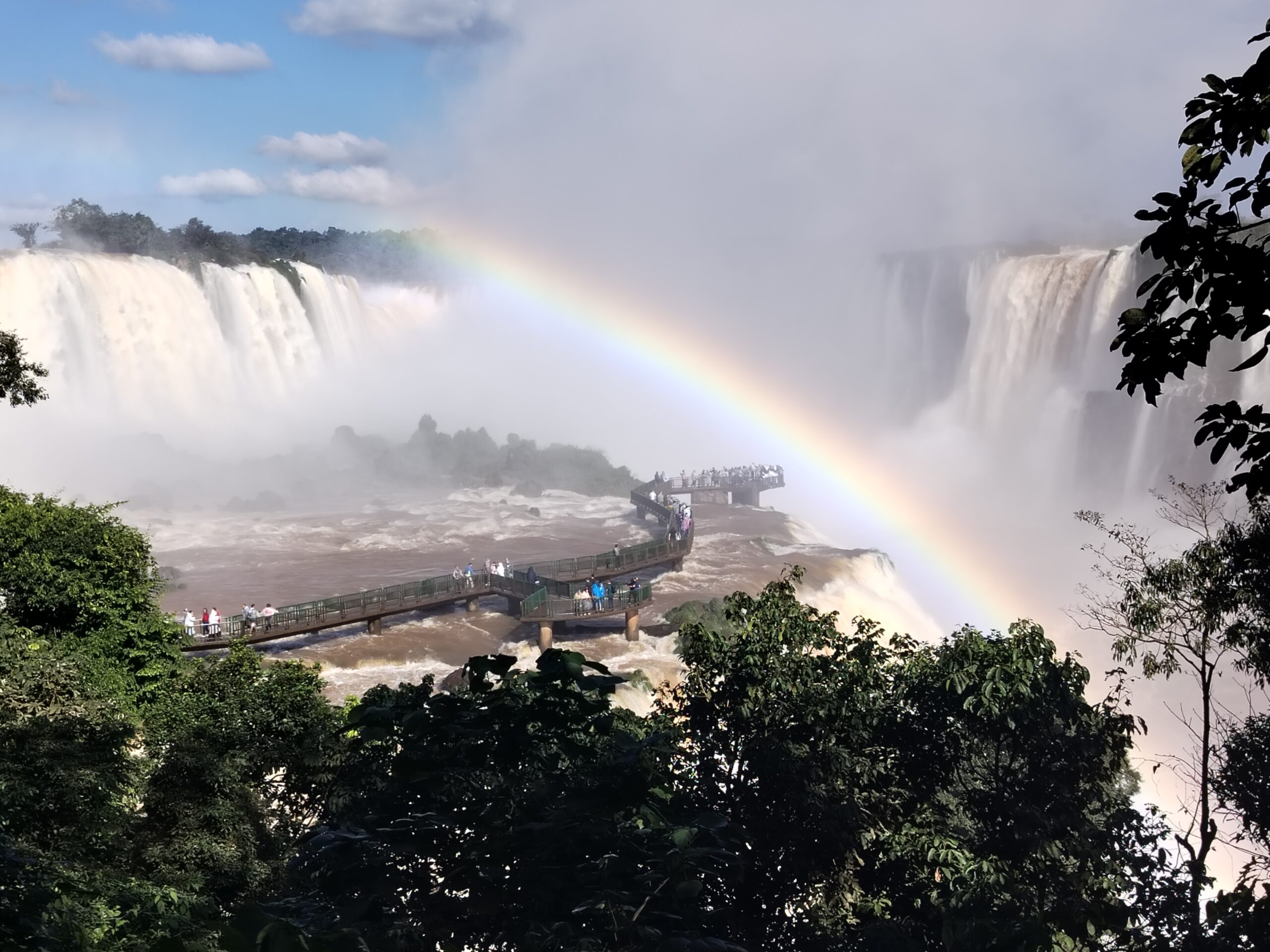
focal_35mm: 48
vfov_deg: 30.3
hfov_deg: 39.7
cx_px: 635
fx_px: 1761
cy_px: 476
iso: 100
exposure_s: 1/940
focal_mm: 5.25
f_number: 1.75
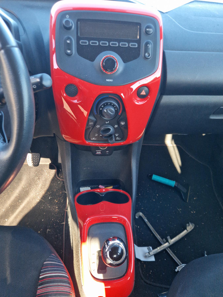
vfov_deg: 73.9
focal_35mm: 23
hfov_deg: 58.9
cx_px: 112
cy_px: 148
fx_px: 198
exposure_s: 1/50
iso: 50
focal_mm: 5.4
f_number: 1.8
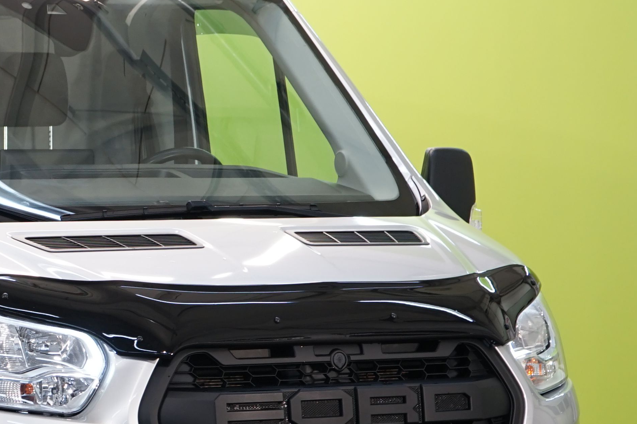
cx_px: -108
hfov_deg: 10.1
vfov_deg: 6.9
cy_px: 318
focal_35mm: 200
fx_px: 3539
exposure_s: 1/25
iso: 400
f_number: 5.6
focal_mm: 63
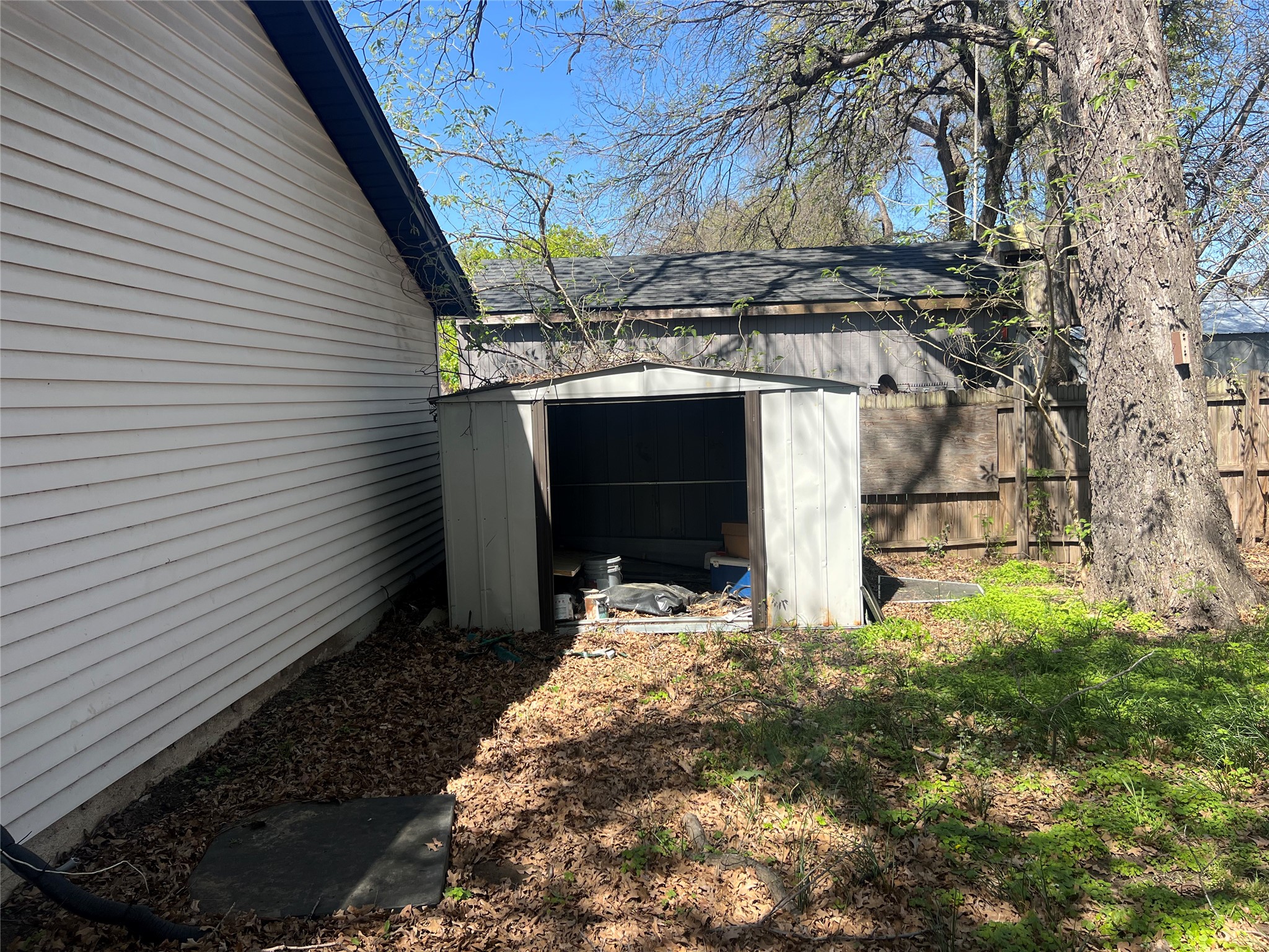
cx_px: 634
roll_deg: +0.4
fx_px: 953
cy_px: 476
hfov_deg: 67.3
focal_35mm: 26
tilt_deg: -4.9
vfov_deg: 53.1
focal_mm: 5.7
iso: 50
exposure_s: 1/1645
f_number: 1.5
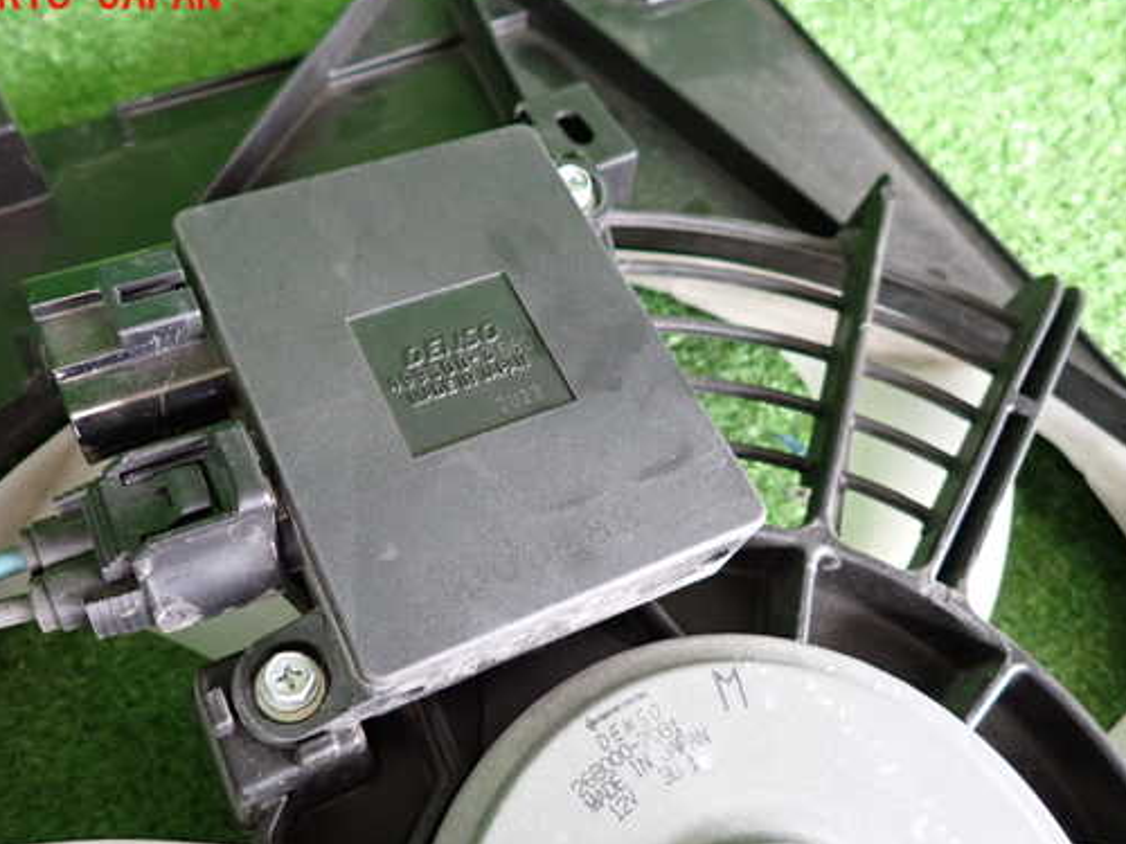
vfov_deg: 46.7
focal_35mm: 30
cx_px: 486
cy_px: 473
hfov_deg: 59.7
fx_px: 976
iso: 320
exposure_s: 1/50
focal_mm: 4.5
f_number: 2
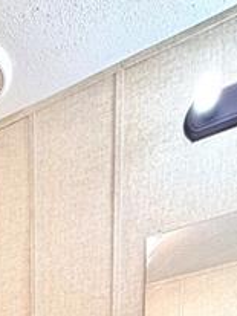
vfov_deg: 22.4
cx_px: 3
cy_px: 562
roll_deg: +0.3
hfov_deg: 26.6
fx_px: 475
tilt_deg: -4.4
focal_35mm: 52
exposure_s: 1/120
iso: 250
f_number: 2.2
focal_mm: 2.22
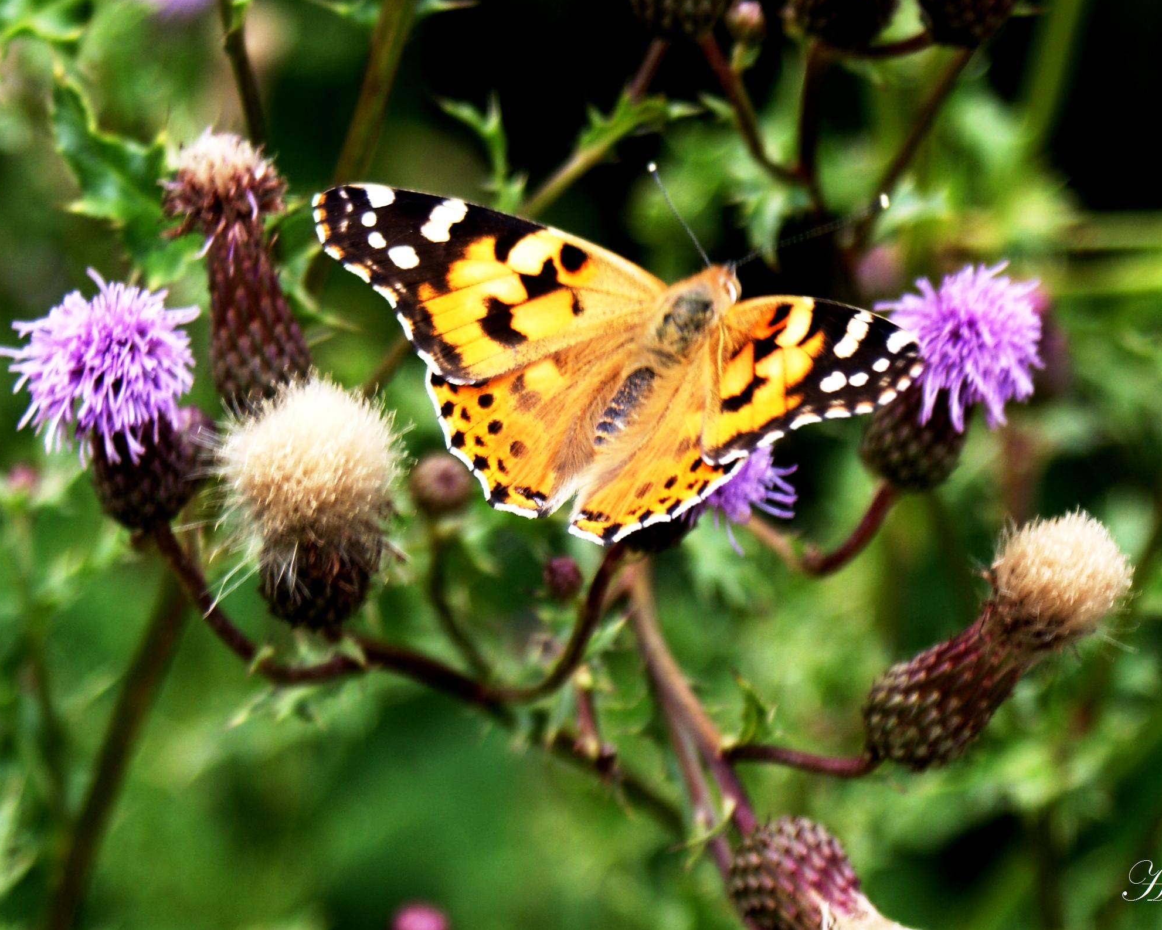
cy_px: 463
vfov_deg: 16.4
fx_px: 3218
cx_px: 668
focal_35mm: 94
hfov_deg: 20.5
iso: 125
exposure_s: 1/100
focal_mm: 55
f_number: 5.6
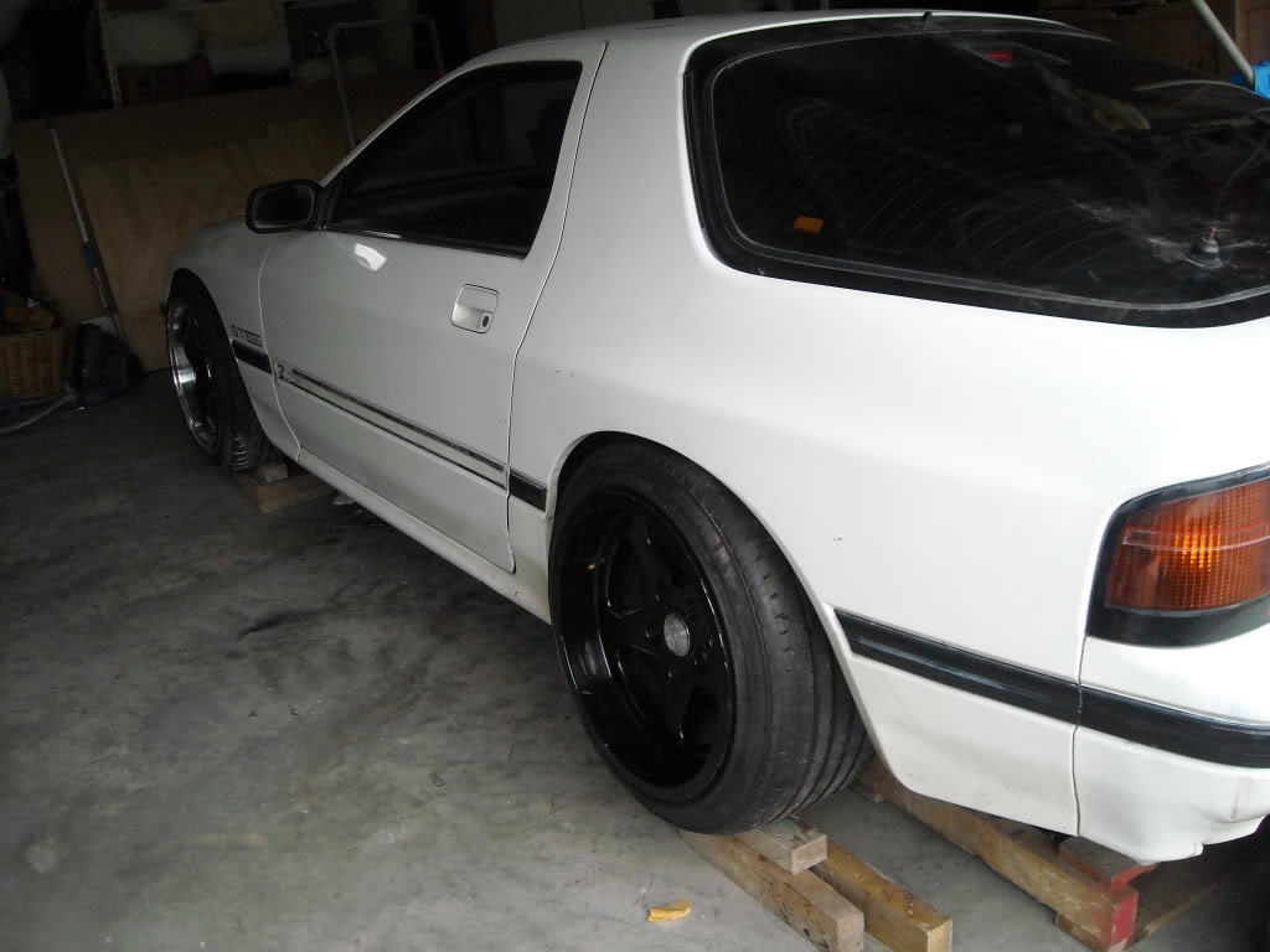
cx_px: 635
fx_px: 1284
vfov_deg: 40.7
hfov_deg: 52.6
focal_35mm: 35
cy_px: 476
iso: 218
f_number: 2.8
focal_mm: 5.7
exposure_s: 1/60
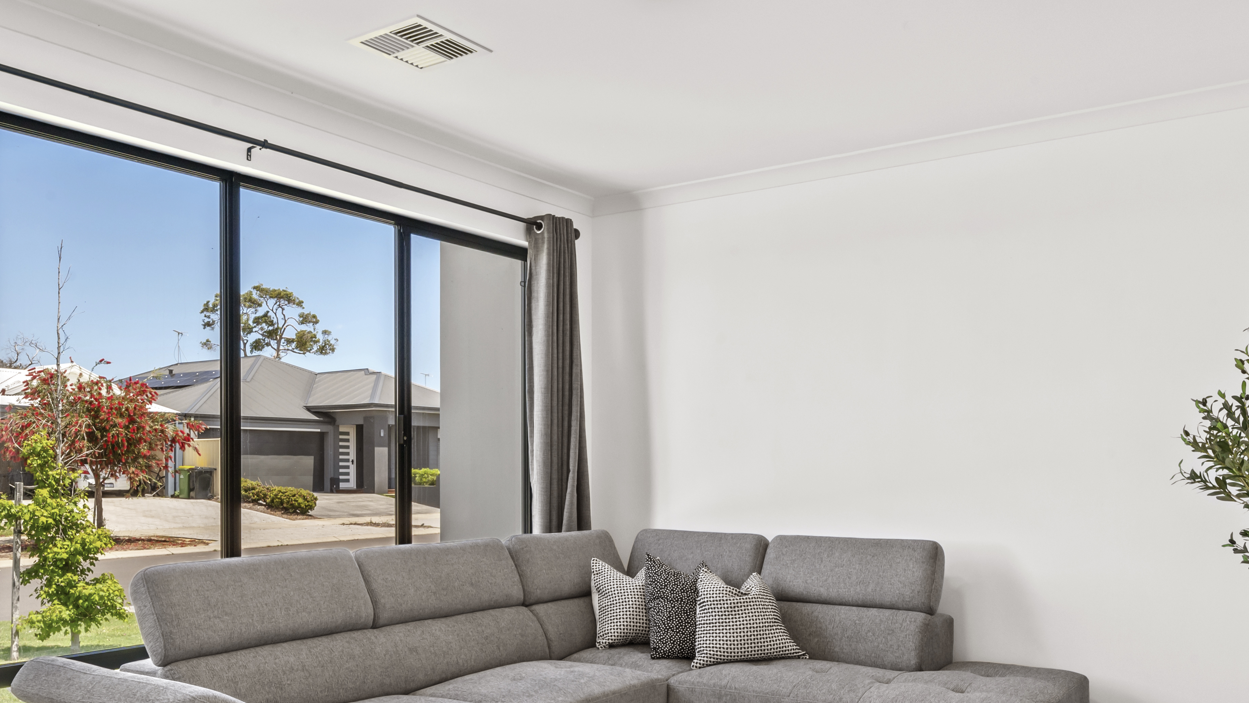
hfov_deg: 62.6
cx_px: 657
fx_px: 1027
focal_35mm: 31
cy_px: 477
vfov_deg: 37.3
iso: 400
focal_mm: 18
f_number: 16
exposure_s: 1/10
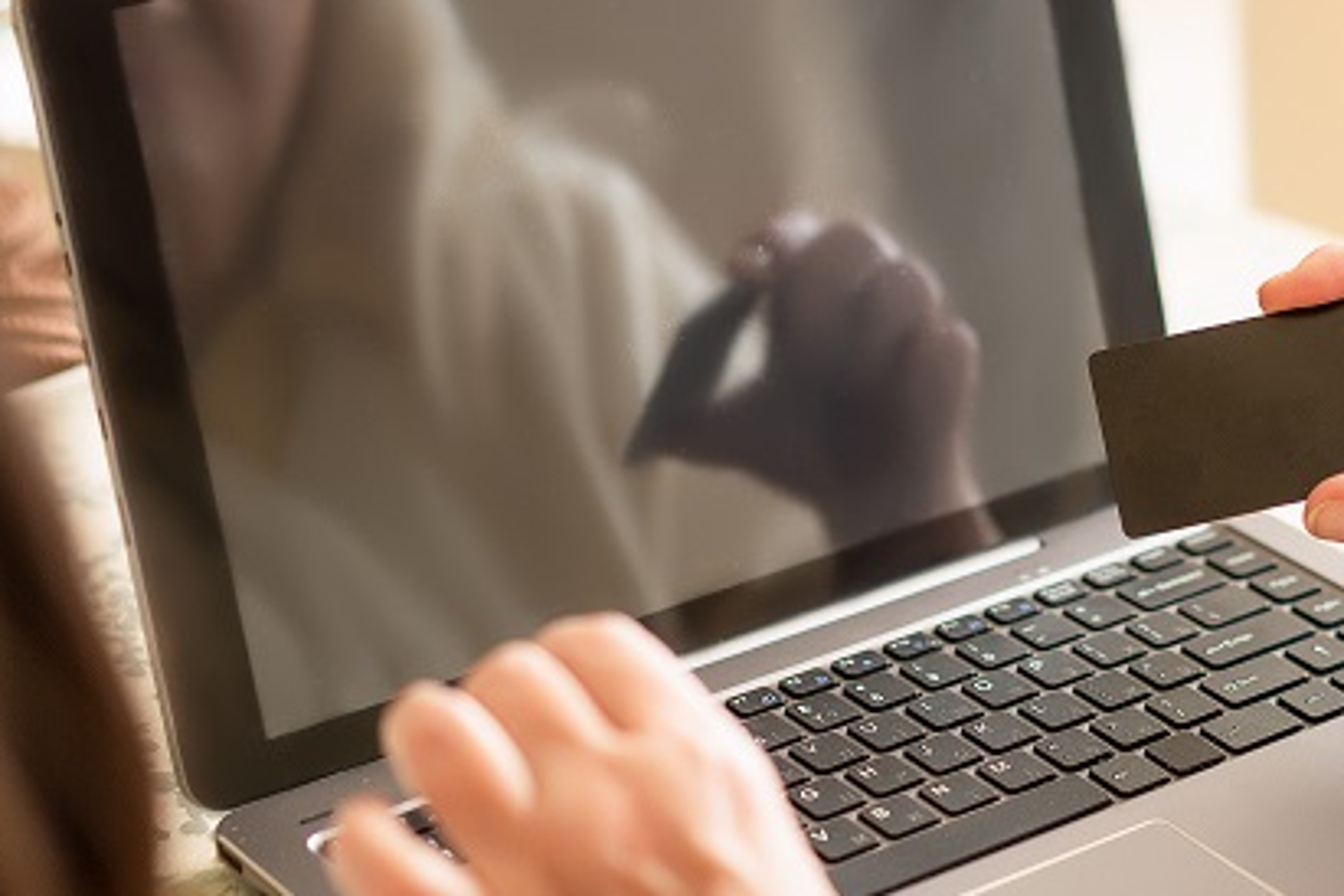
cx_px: 1079
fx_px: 3994
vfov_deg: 12.8
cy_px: 378
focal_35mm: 107
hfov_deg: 18.9
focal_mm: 55
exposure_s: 1/320
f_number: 2
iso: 640
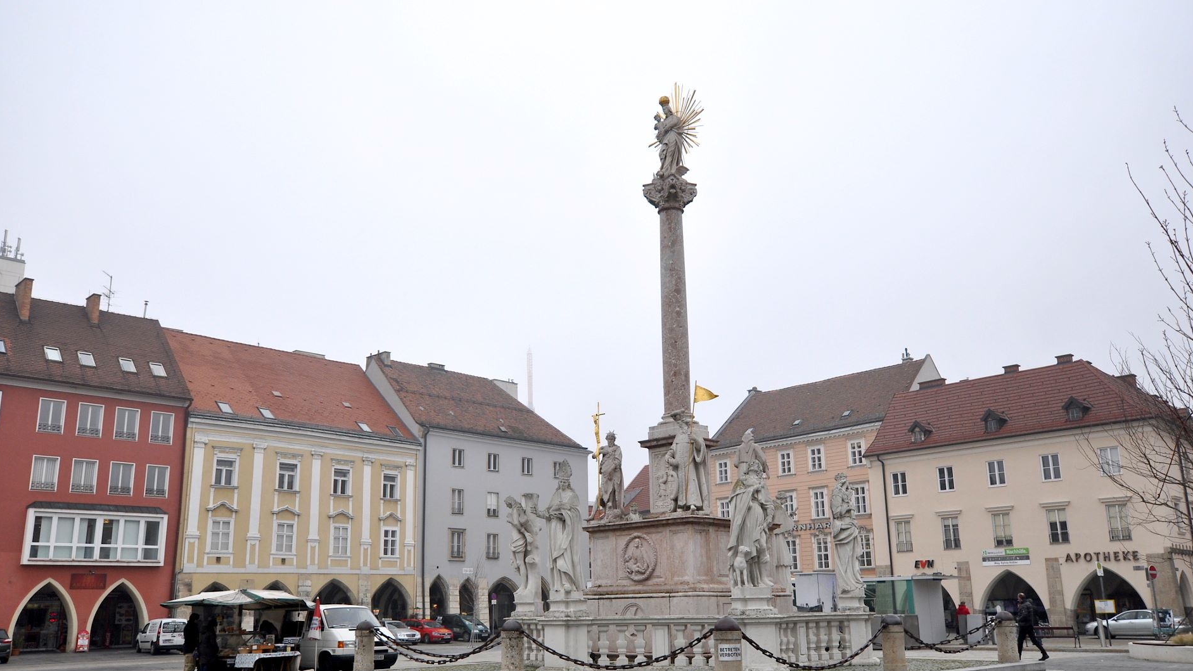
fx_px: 1012
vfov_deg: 36.6
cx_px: 596
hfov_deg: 61.0
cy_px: 368
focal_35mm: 32
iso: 400
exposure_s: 1/250
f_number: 9
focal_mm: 20
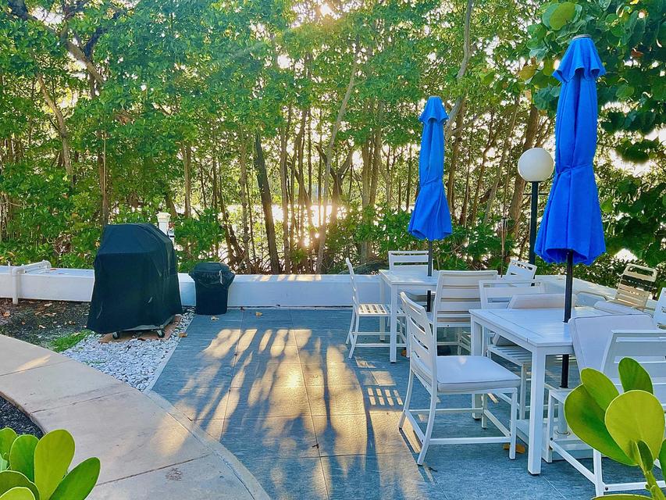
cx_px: 333
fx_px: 558
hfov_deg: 61.7
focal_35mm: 29
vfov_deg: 48.2
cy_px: 250
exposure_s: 1/274
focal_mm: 3
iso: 16
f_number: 1.8
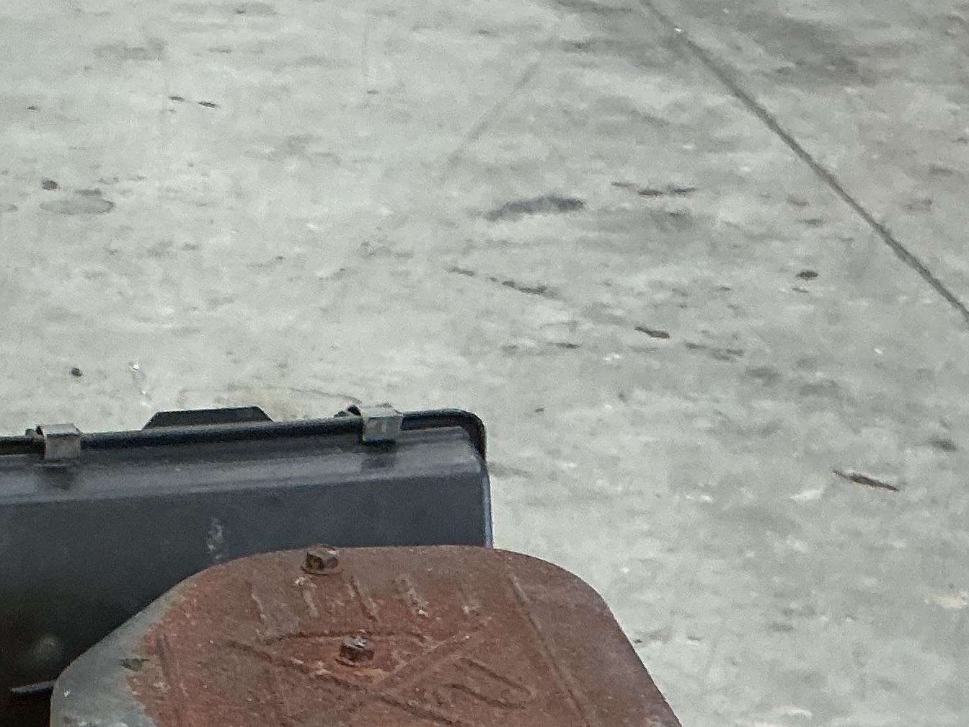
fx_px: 2435
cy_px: 1075
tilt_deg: -35.0
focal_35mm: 87
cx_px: -64
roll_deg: -0.7
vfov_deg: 15.7
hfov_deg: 21.5
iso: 125
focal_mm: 3
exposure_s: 1/60
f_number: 1.8
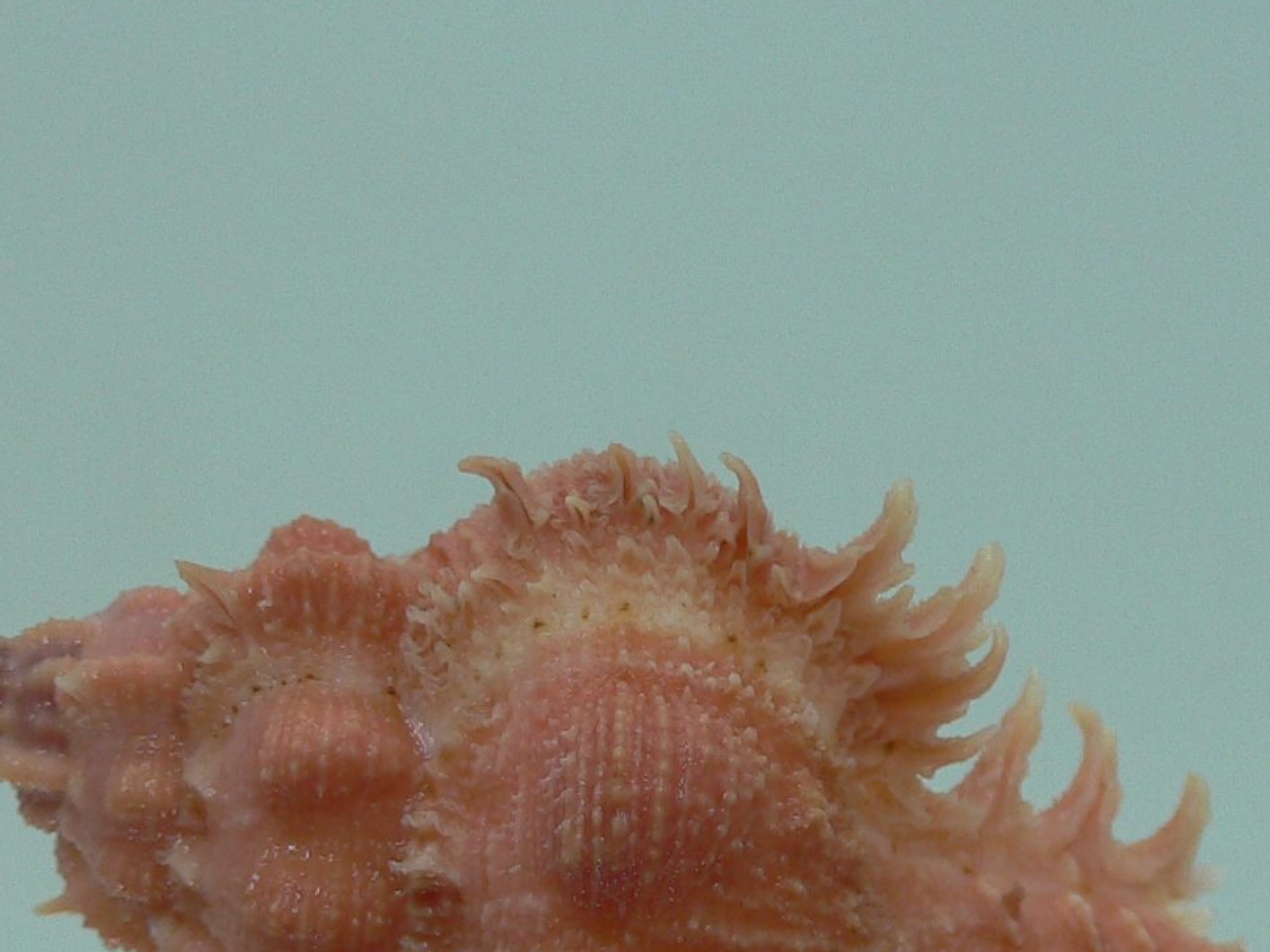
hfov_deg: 26.7
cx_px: 625
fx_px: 2678
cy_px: 955
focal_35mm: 73
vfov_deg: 19.6
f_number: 2.8
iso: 80
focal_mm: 4.6
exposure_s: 1/60
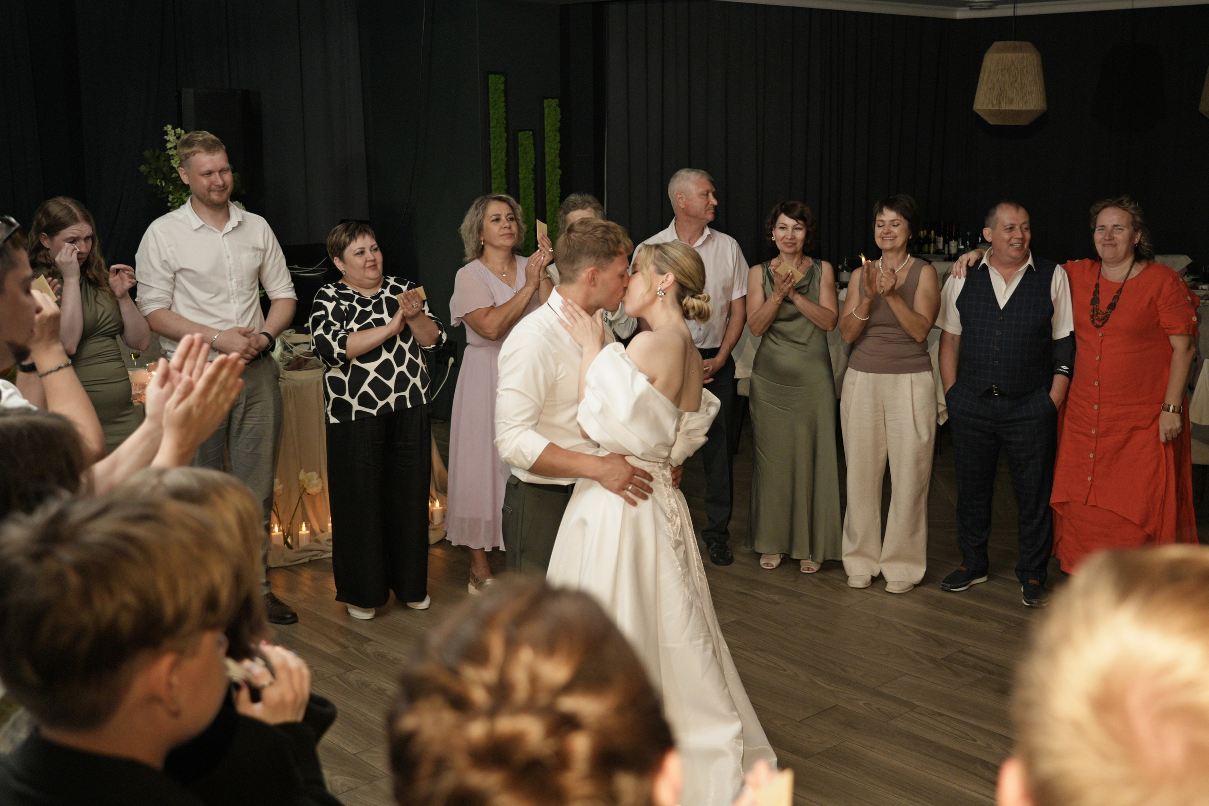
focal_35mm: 38
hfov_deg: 50.7
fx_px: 1276
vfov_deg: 35.1
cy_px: 403
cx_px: 604
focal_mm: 38
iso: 1600
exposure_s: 1/100
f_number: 4
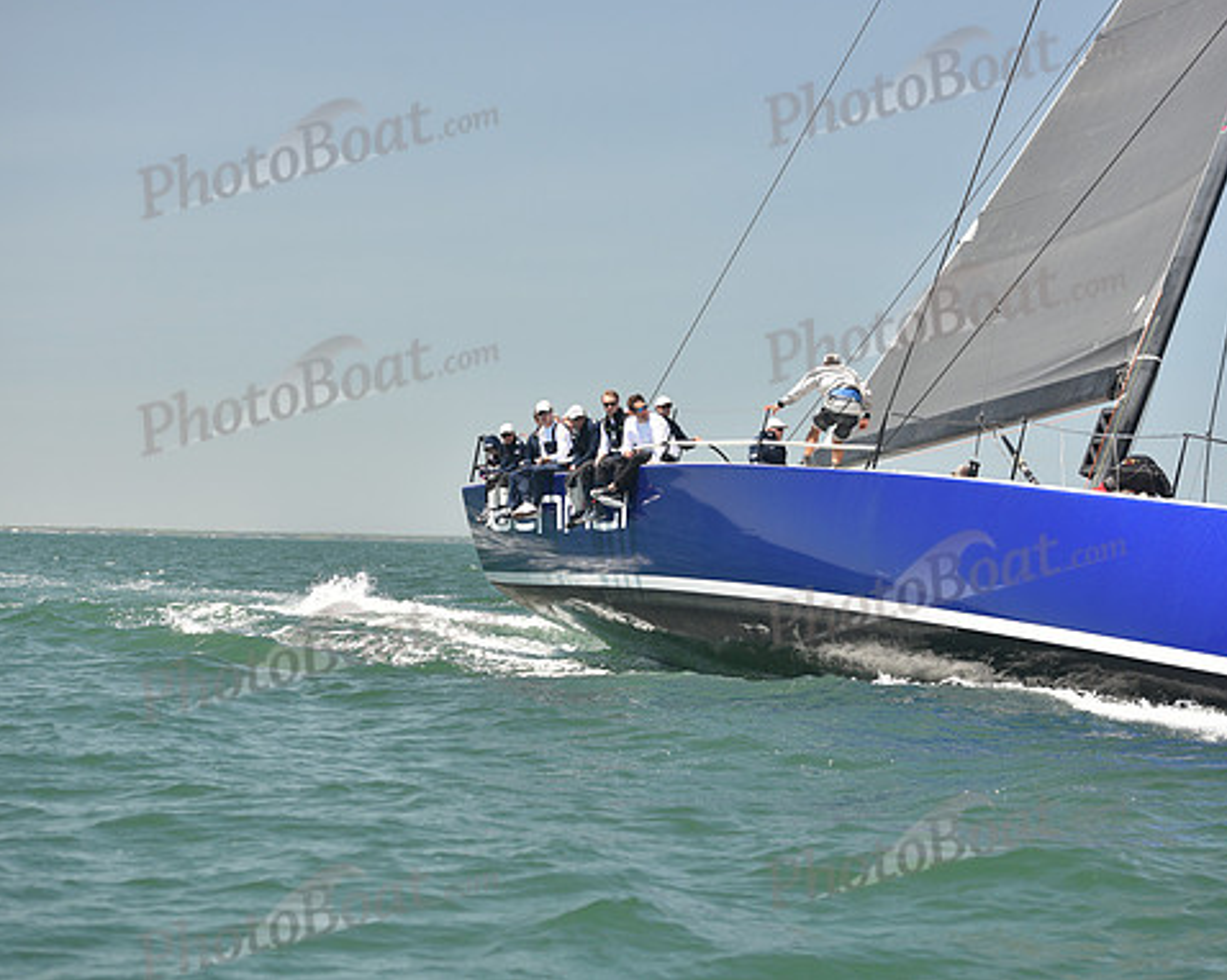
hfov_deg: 19.6
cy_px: 486
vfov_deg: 15.7
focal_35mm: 98
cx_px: 634
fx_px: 3557
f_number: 4
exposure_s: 1/800
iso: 250
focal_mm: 86
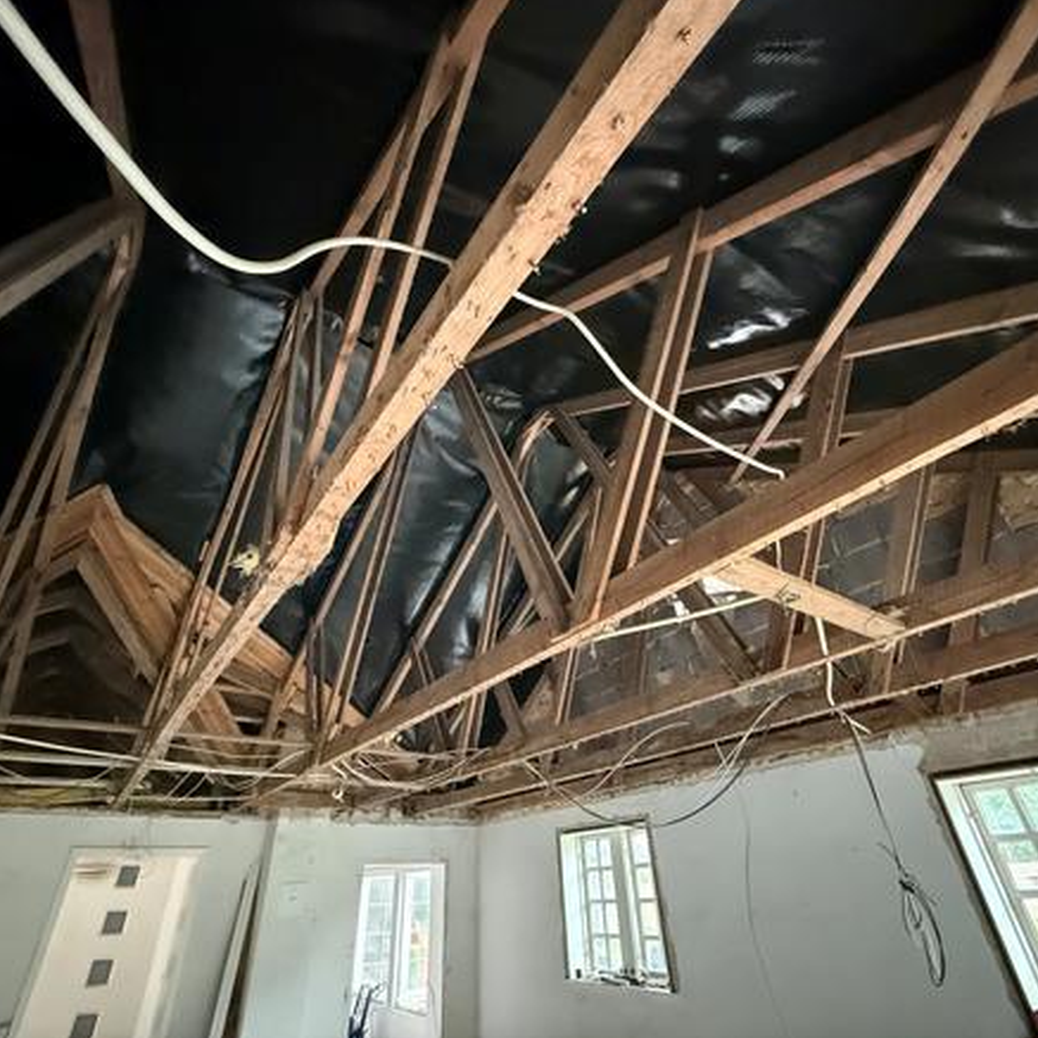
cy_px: 506
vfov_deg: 84.0
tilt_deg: +34.7
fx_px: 577
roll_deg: +2.0
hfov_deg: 84.0
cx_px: 515
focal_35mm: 17
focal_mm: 2.22
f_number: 2.2
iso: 1600
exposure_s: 1/38
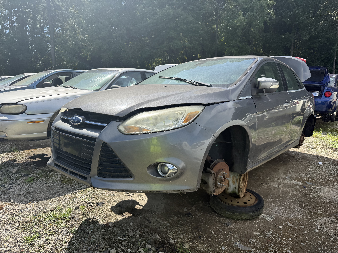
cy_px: 126
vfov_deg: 56.8
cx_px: 169
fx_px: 234
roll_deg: -0.4
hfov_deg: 71.6
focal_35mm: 24
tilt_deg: -7.0
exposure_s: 1/3759
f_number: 1.78
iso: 100
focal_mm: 6.76
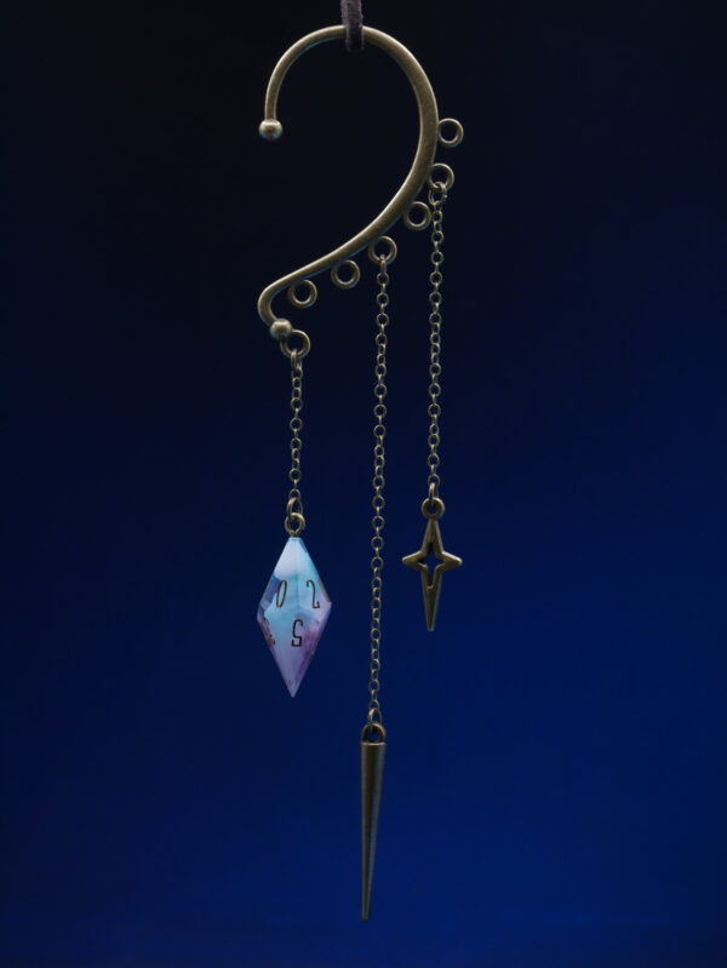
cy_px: 484
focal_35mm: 60
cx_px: 364
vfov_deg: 32.2
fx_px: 1679
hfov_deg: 24.4
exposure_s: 1/60
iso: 800
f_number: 6.3
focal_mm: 30
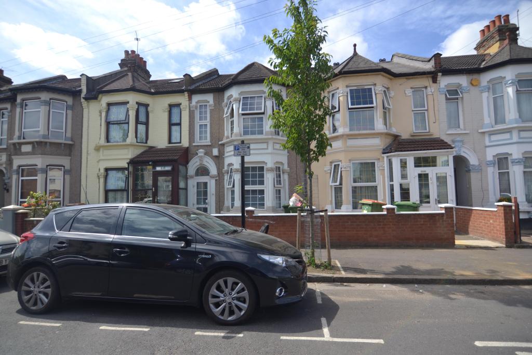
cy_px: 178
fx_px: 244
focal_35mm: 16
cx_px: 266
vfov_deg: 72.1
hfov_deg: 95.0
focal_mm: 11
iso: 100
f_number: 2.8
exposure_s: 1/1000
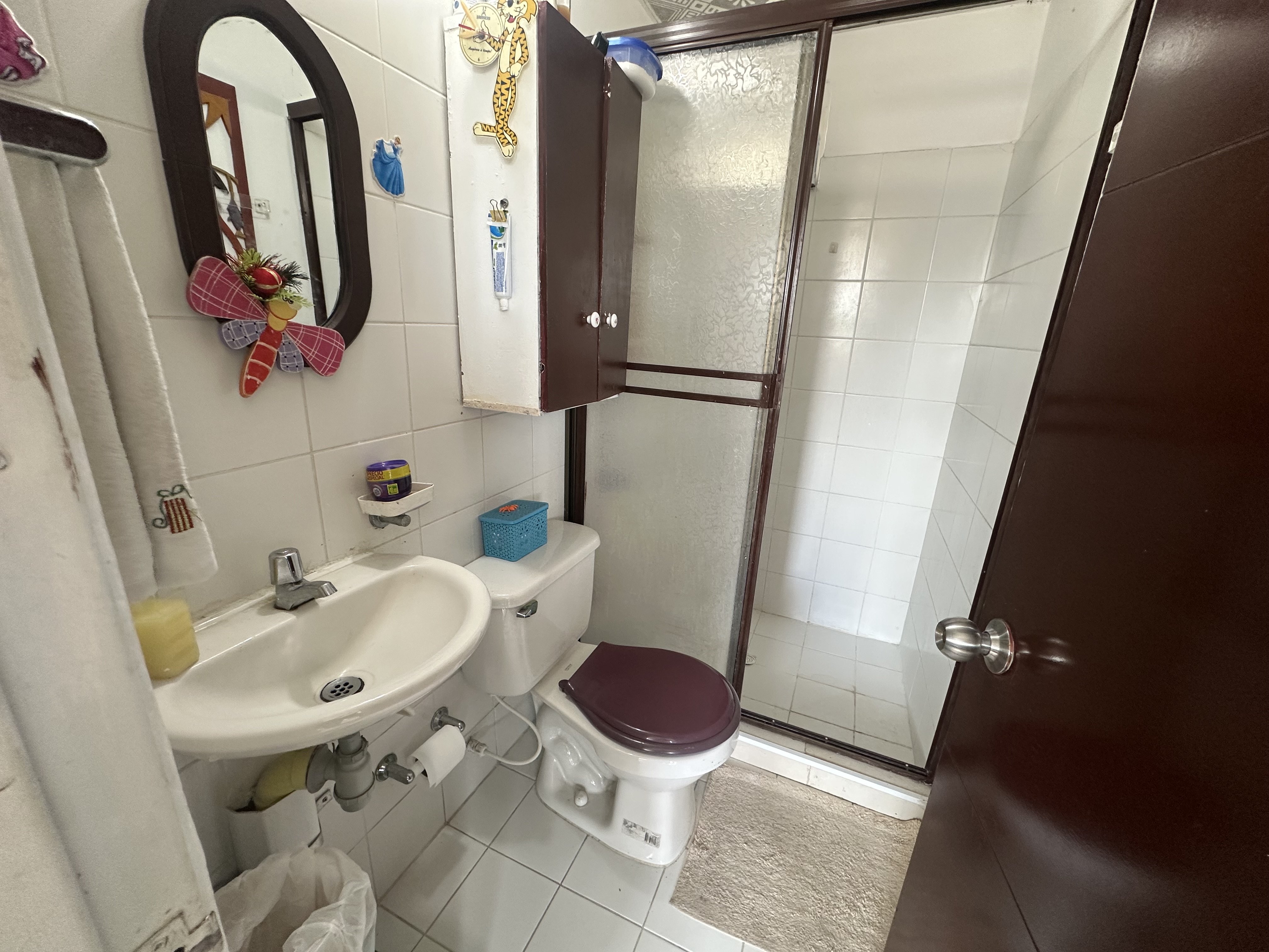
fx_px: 513
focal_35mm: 14
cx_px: 634
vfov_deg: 85.7
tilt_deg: -15.9
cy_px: 476
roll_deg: -2.4
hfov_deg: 102.1
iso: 160
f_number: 2.2
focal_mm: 2.22
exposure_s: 1/60
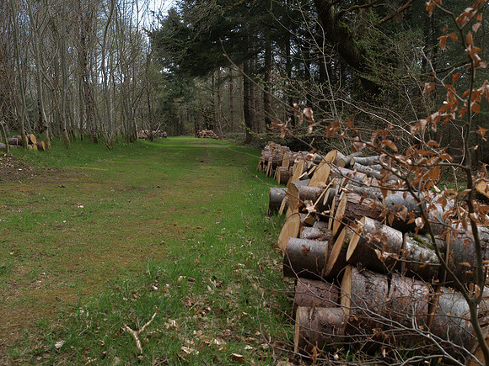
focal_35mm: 42
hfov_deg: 44.8
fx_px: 593
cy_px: 183
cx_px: 244
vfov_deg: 34.3
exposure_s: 1/200
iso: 100
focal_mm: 21
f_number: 5
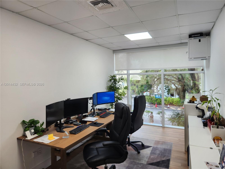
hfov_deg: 73.9
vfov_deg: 58.9
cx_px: 112
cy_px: 84
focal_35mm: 23
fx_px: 149
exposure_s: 1/120
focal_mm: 5.4
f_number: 1.8
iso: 100
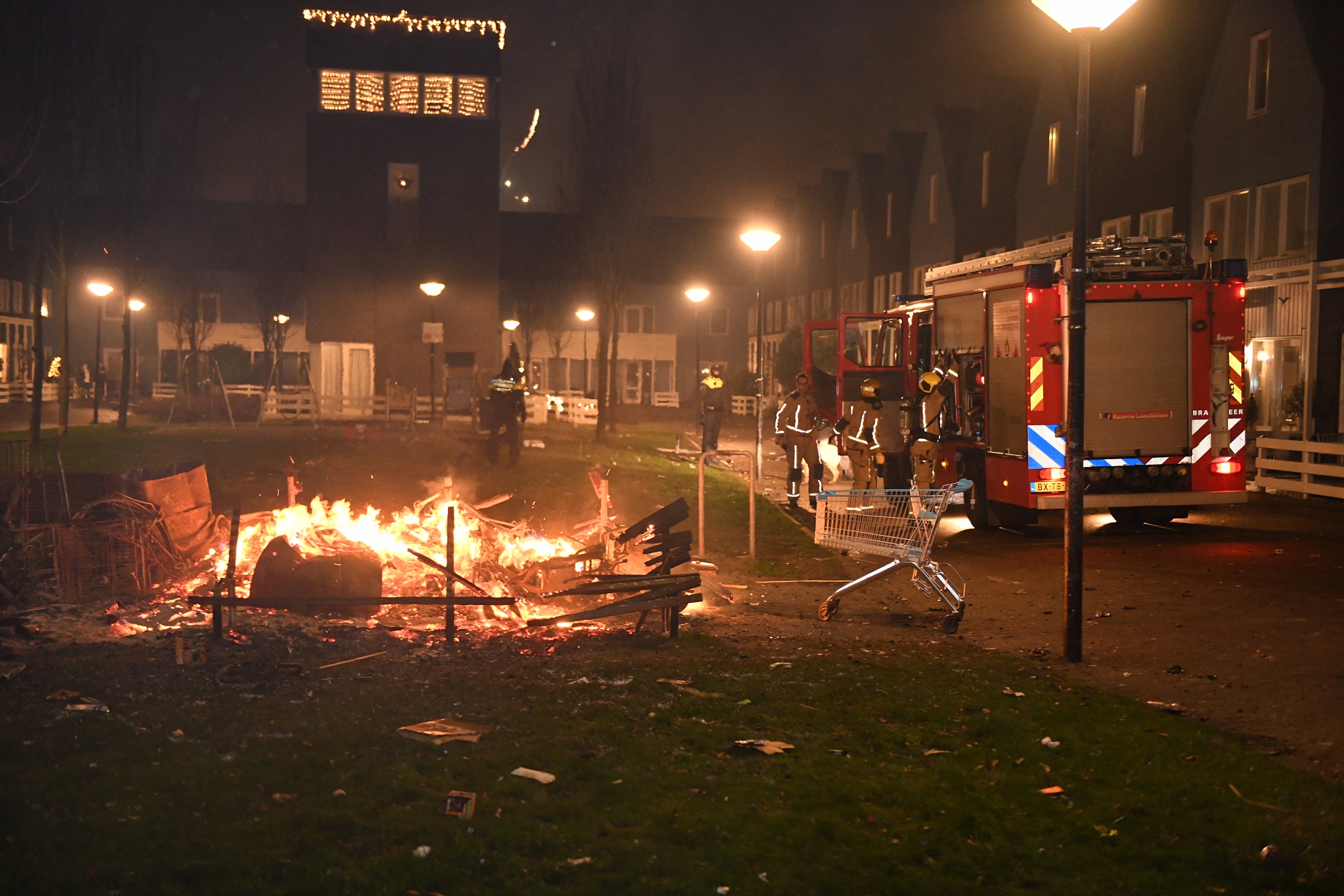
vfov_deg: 30.5
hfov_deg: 44.5
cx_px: 672
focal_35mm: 44
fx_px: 1643
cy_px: 448
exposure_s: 1/50
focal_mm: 44
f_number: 2.8
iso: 5000
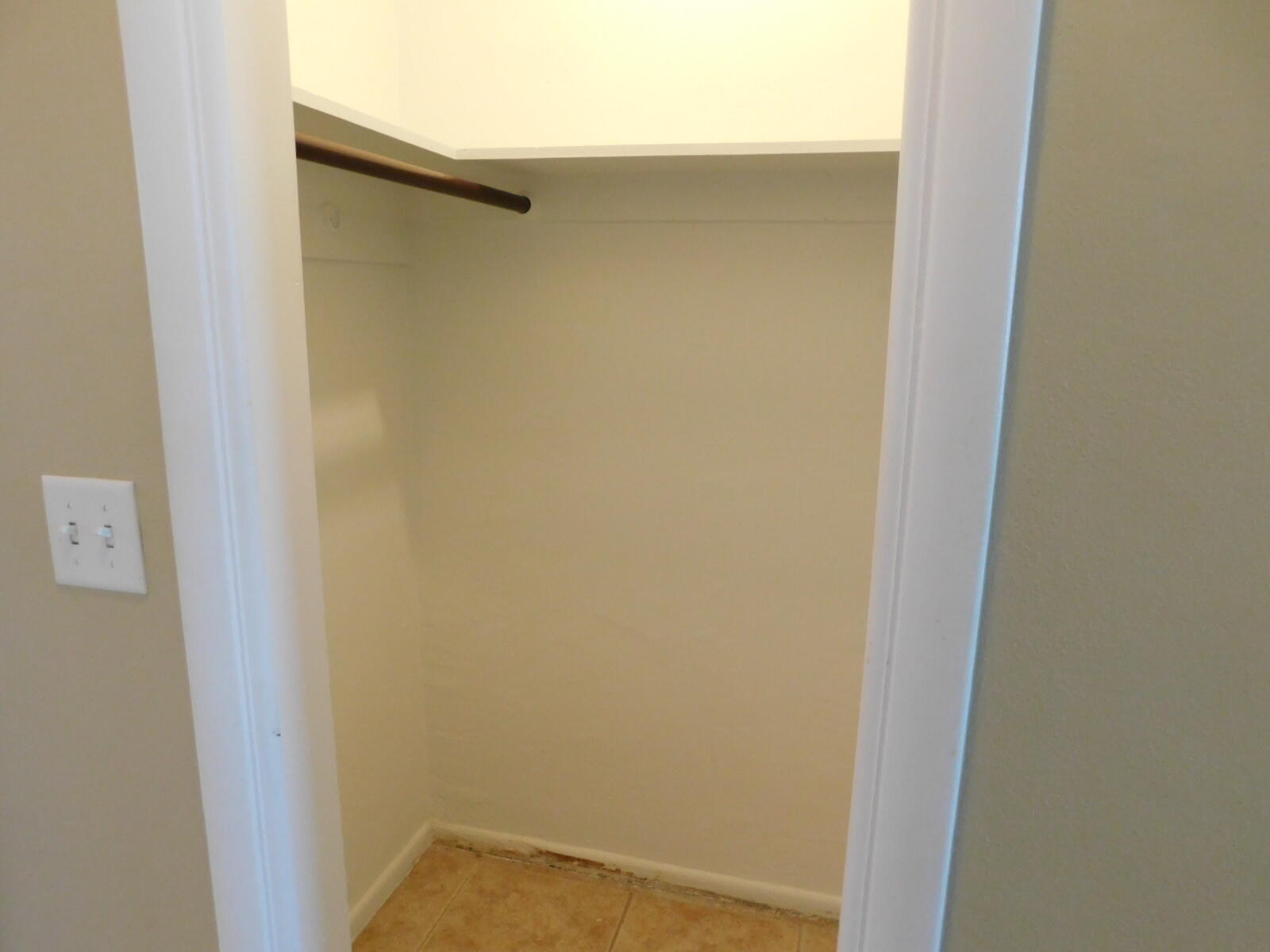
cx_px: 635
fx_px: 844
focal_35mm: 23
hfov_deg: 73.9
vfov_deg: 58.9
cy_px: 476
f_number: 3
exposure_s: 1/25
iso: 400
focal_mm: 4
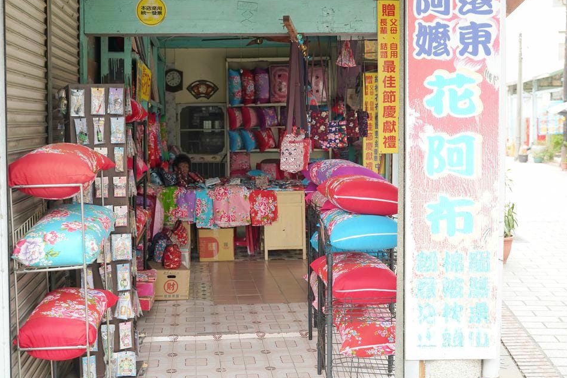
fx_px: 740
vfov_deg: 28.6
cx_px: 253
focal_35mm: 47
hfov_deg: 41.9
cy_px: 154
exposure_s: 1/60
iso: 200
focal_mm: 37
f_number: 4
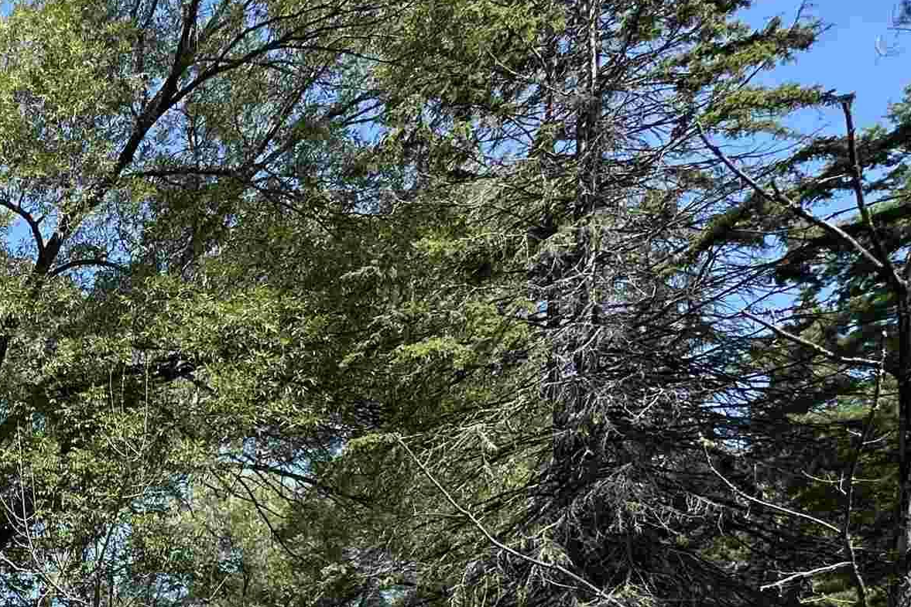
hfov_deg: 40.8
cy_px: 746
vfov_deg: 29.6
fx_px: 962
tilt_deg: +2.4
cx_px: -91
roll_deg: +0.8
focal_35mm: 38
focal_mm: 2.22
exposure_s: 1/1043
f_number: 2.2
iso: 40
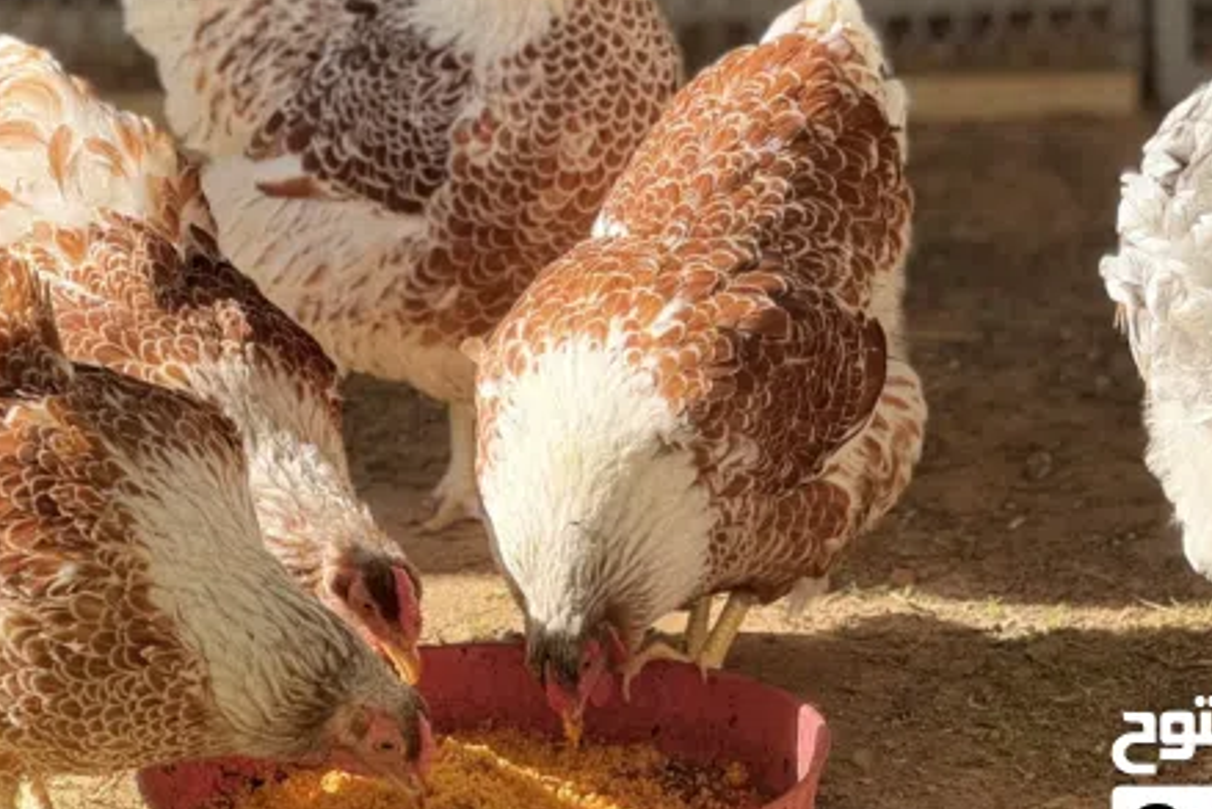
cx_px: 696
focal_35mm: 182
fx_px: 6129
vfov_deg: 7.5
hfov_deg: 11.3
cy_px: 287
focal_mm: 15.66
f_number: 2.8
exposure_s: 1/238
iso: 64
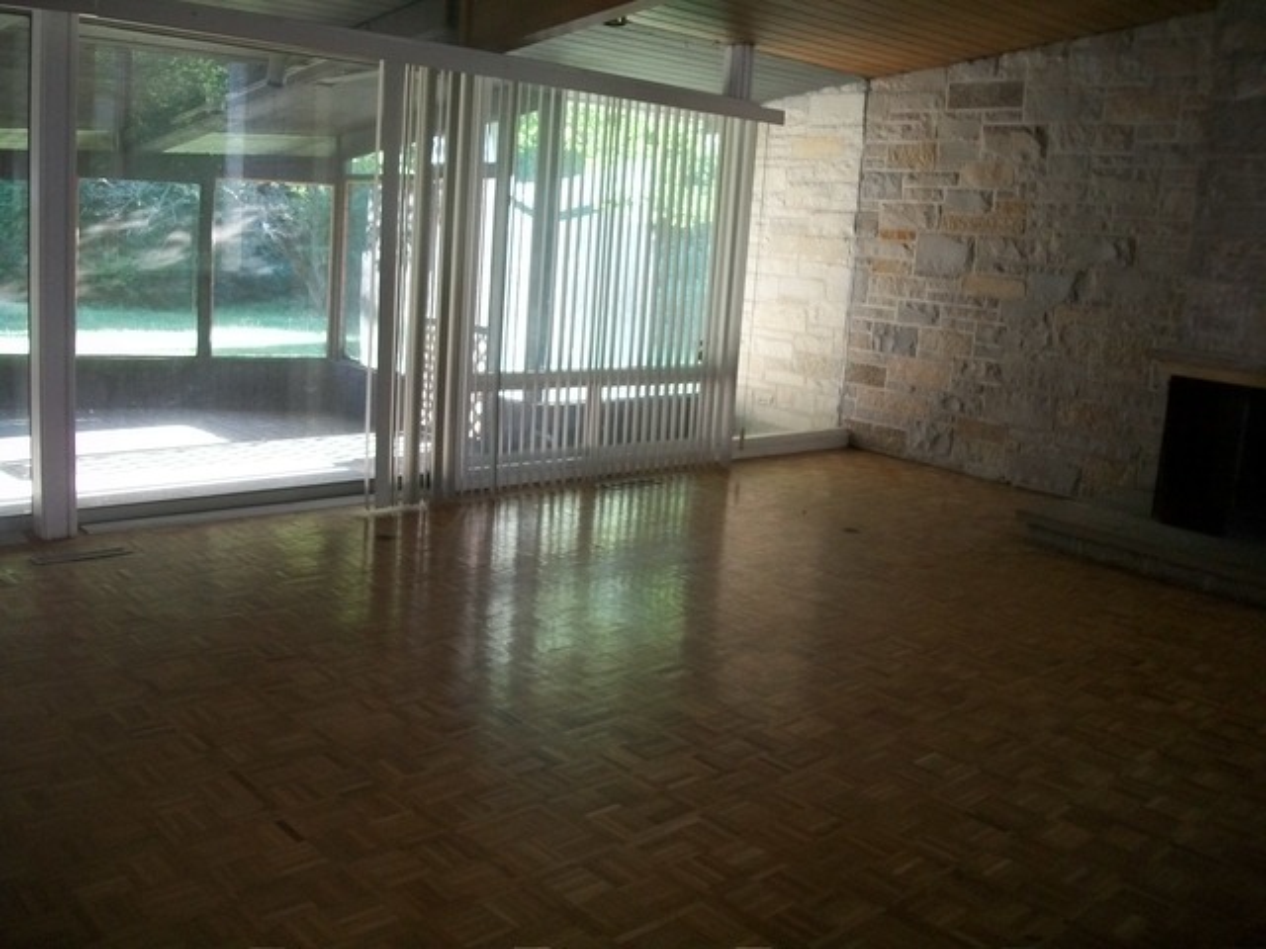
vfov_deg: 44.2
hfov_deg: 56.8
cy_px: 474
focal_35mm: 32
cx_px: 633
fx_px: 1170
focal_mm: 5.7
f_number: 2.9
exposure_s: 1/30
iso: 160
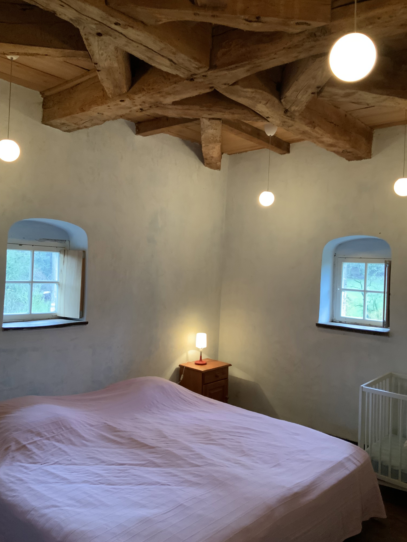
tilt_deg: -0.1
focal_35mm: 29
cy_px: 271
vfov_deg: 61.7
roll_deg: -1.6
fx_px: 455
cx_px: 204
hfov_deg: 48.2
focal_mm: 3
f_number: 1.8
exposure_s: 1/33
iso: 200
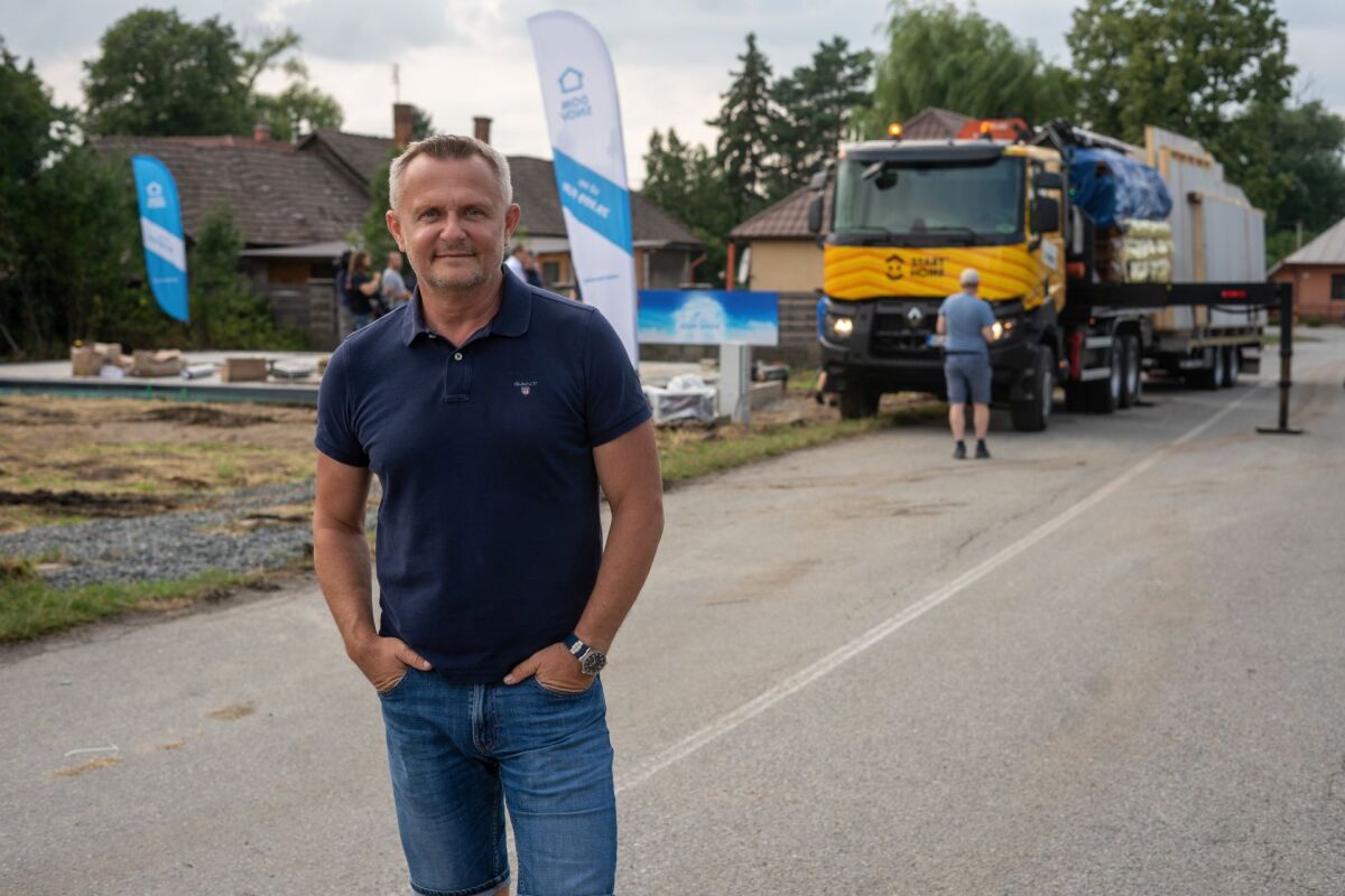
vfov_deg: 27.0
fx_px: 1868
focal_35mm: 50
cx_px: 672
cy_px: 448
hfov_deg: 39.6
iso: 125
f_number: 5
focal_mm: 50
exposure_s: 1/320
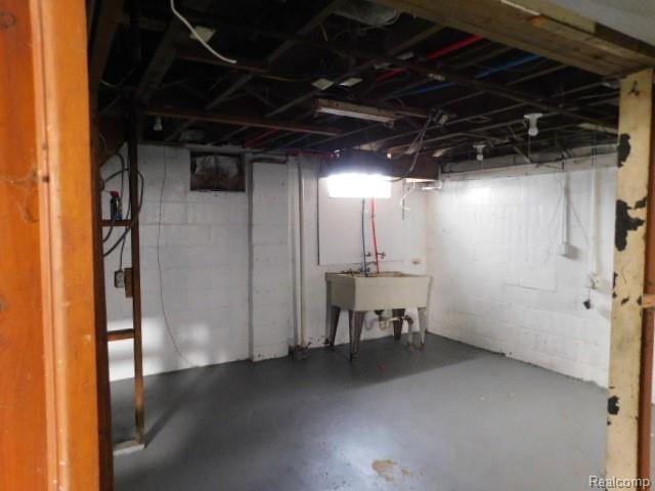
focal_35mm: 23
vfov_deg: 58.9
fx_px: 435
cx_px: 328
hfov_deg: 73.9
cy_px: 246
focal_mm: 4
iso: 800
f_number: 3
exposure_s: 1/6
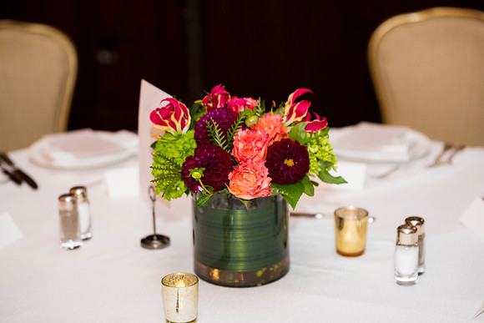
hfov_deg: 22.6
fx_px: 1210
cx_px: 242
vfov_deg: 15.2
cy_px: 162
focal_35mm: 90
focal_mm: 90
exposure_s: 1/125
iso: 800
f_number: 2.8
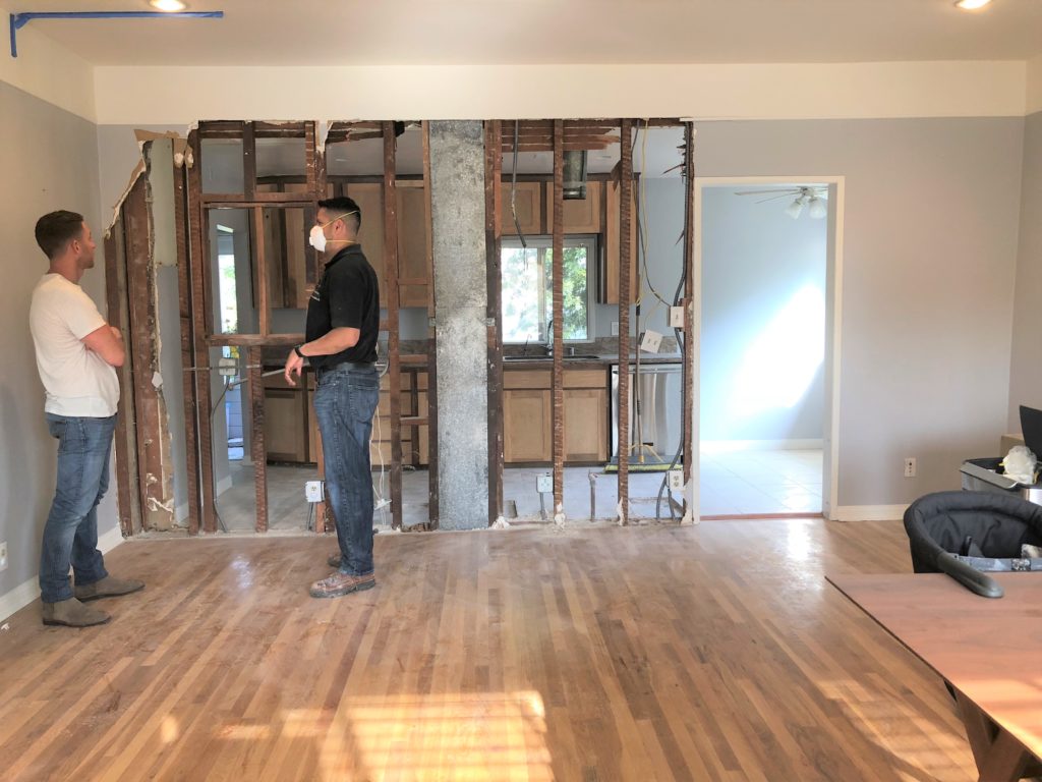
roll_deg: +0.1
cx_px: 521
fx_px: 843
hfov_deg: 63.4
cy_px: 391
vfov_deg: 49.7
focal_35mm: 28
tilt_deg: -6.3
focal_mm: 3.99
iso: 32
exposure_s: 1/30
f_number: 1.8
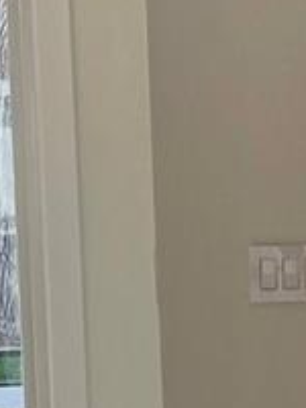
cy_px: 288
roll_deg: +1.1
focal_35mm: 156
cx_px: 661
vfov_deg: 12.6
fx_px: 1839
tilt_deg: -1.6
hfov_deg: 8.8
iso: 32
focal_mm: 5.1
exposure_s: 1/121
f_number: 1.6
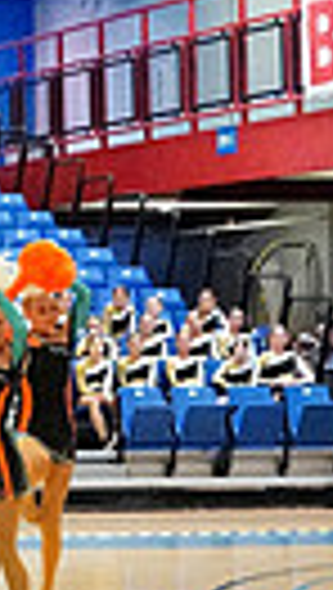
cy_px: 340
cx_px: -738
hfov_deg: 5.6
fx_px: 3114
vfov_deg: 10.8
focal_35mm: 199
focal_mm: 43
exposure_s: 1/1000
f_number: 4
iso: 25600
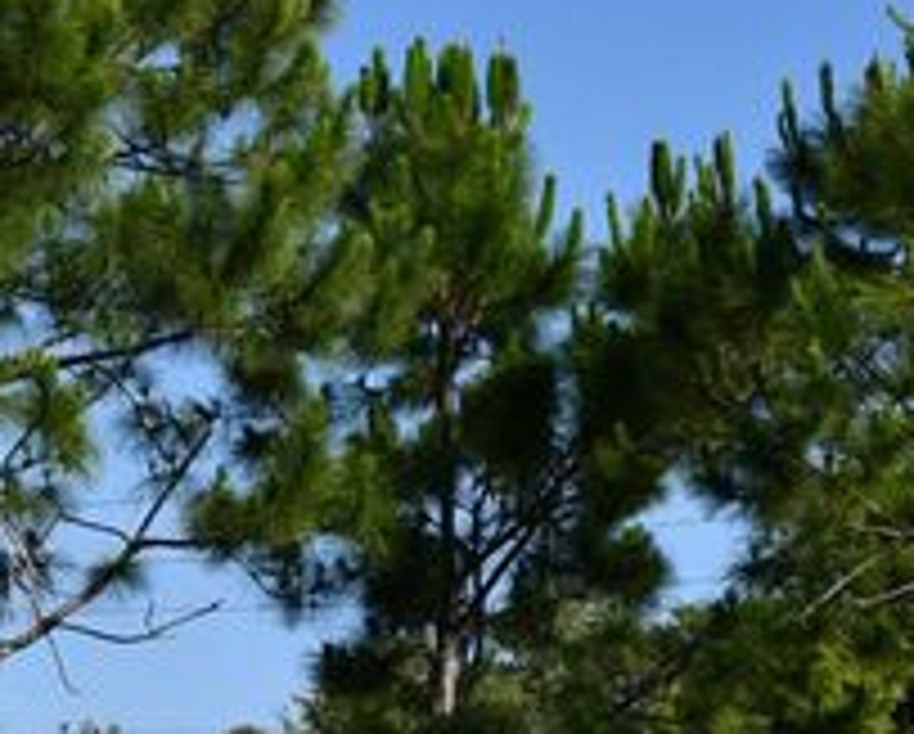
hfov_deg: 13.5
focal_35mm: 142
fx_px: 3847
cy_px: 914
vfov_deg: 10.7
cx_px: 320
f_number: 9
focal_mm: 24
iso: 100
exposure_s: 1/320
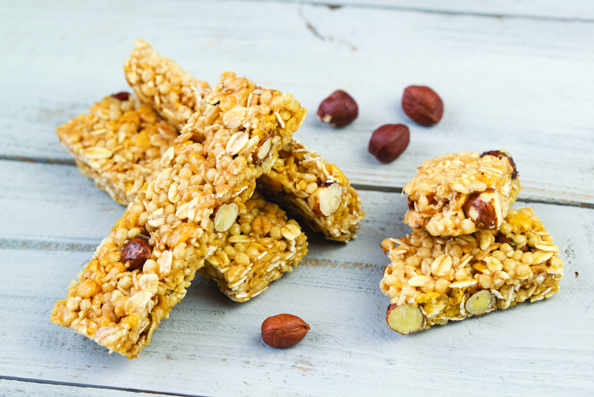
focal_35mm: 90
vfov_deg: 15.2
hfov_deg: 22.6
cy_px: 198
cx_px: 297
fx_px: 1486
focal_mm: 90
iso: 200
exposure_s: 1/10
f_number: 9
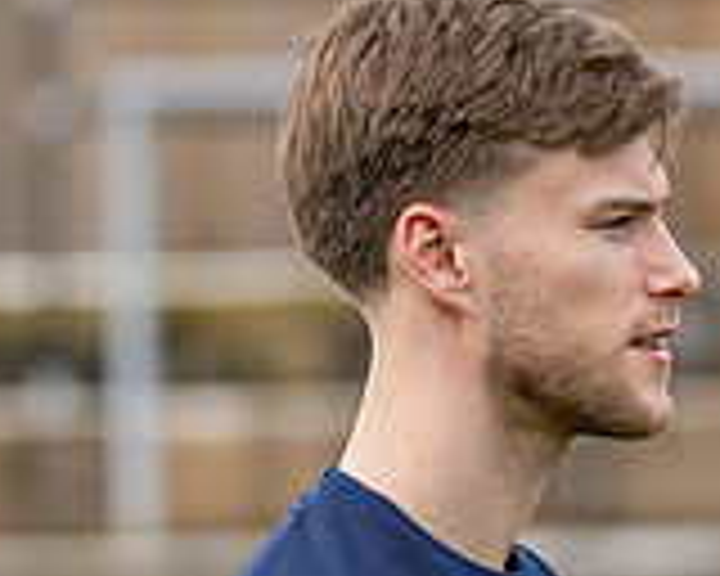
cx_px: 629
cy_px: 558
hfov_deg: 1.8
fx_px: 22566
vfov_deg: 1.5
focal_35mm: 1059
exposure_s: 1/2500
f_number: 2.8
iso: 200
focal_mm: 135
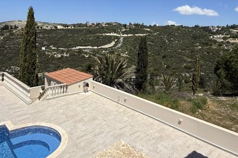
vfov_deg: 46.9
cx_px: 122
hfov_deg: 67.4
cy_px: 49
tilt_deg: -2.8
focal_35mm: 27
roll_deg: -3.5
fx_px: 178
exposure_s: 1/3289
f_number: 2.2
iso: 50
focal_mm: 2.22
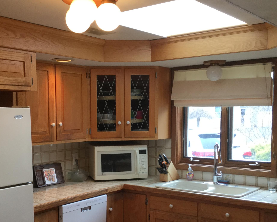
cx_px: 103
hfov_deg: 37.8
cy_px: 151
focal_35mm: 49
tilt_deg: -8.2
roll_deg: +1.2
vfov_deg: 30.6
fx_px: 402
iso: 25
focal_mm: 3.3
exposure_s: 1/40
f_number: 2.4
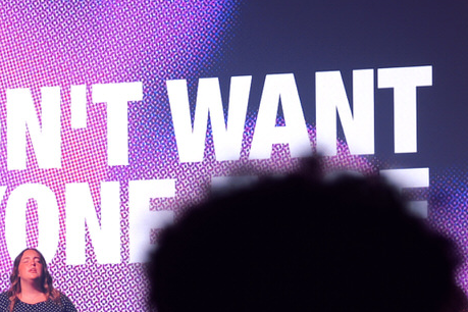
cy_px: 455
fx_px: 3341
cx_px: -199
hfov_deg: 7.9
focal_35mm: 257
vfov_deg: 5.3
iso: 200
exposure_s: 1/60
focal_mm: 59
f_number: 2.8
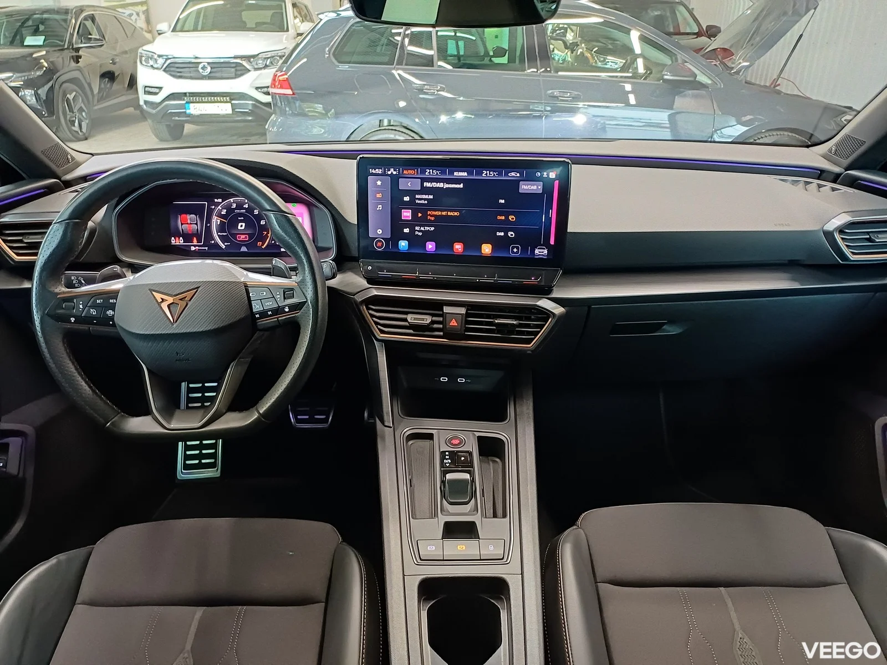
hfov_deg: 69.4
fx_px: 641
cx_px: 444
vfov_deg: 54.9
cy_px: 332
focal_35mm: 25
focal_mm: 4.65
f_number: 1.8
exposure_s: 1/20
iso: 1250
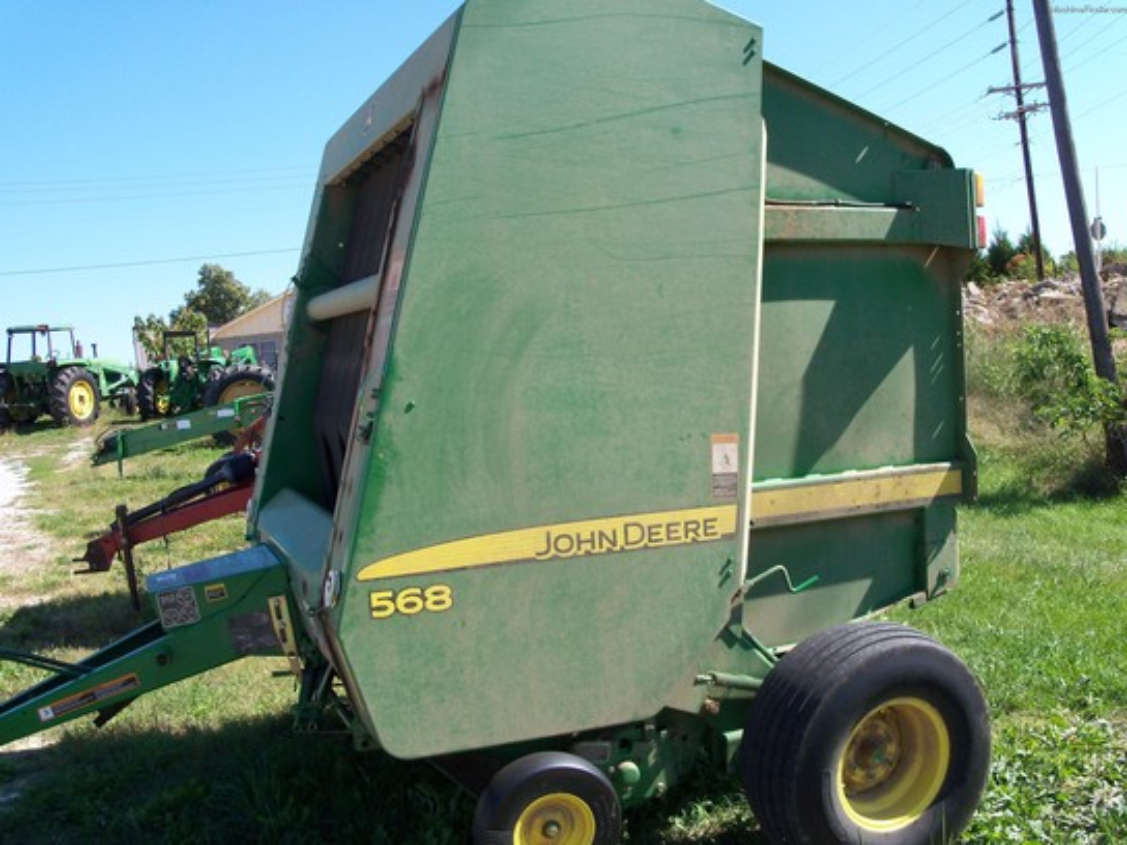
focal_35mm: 35
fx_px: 1140
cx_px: 564
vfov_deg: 40.7
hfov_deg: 52.6
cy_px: 422
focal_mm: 6.3
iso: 64
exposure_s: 1/500
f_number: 3
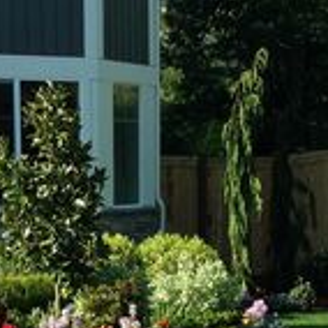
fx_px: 1522
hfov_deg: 12.3
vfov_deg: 12.2
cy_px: 298
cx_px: 254
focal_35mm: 142
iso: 64
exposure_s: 1/456
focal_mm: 4.28
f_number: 2.4
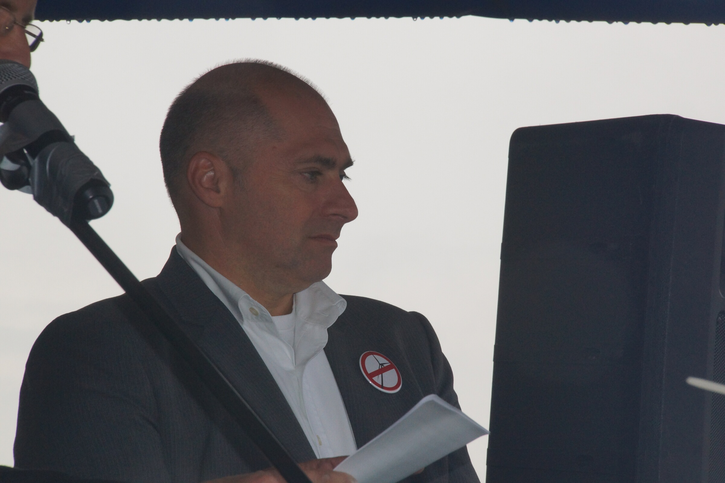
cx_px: 362
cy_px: 242
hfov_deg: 9.1
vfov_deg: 6.1
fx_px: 4531
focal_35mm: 225
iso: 800
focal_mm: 150
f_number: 16
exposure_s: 1/250
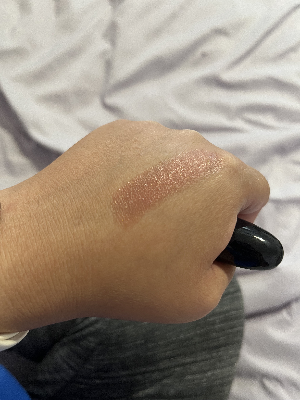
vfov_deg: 67.3
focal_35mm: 26
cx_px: 150
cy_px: 200
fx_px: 300
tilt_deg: -74.1
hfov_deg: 53.1
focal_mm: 5.1
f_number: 1.6
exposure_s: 1/60
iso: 160
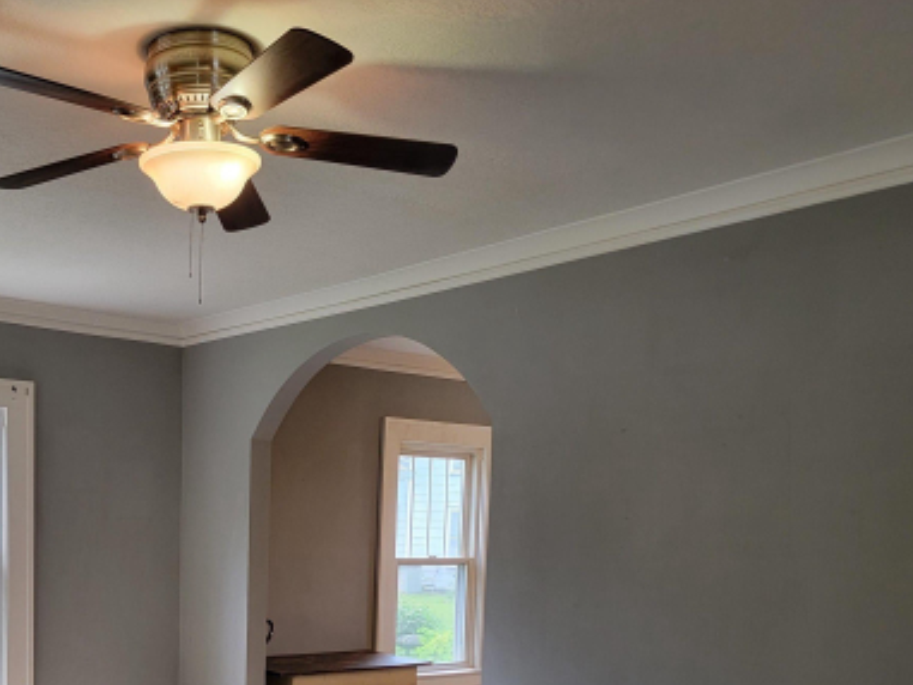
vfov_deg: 32.9
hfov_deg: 43.4
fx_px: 1108
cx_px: 229
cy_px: 592
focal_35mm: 42
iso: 125
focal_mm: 6.7
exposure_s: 1/120
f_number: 1.8
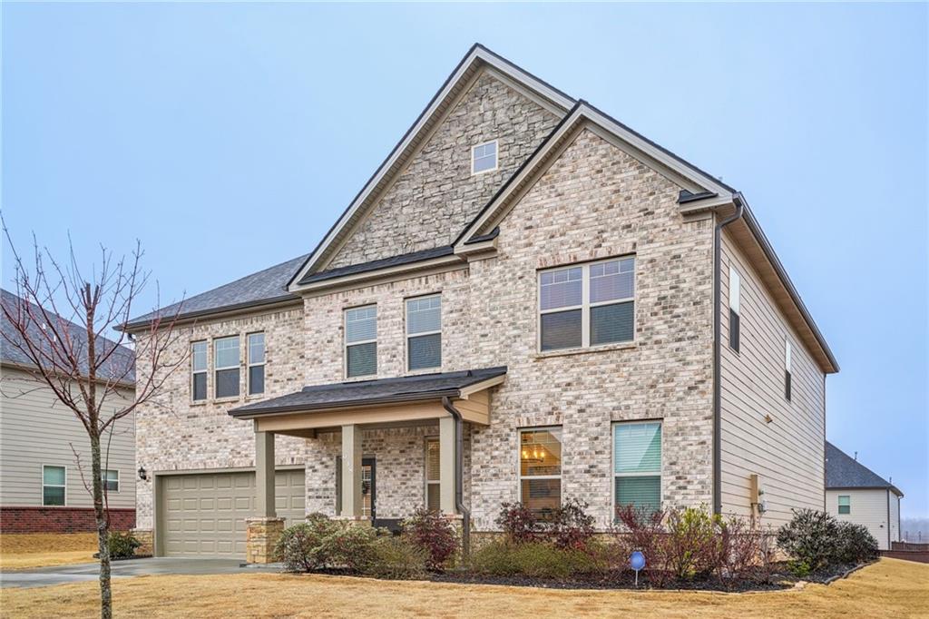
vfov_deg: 41.1
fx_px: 825
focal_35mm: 32
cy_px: 310
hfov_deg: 58.7
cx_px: 464
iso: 320
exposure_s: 1/40
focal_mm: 32
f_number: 8
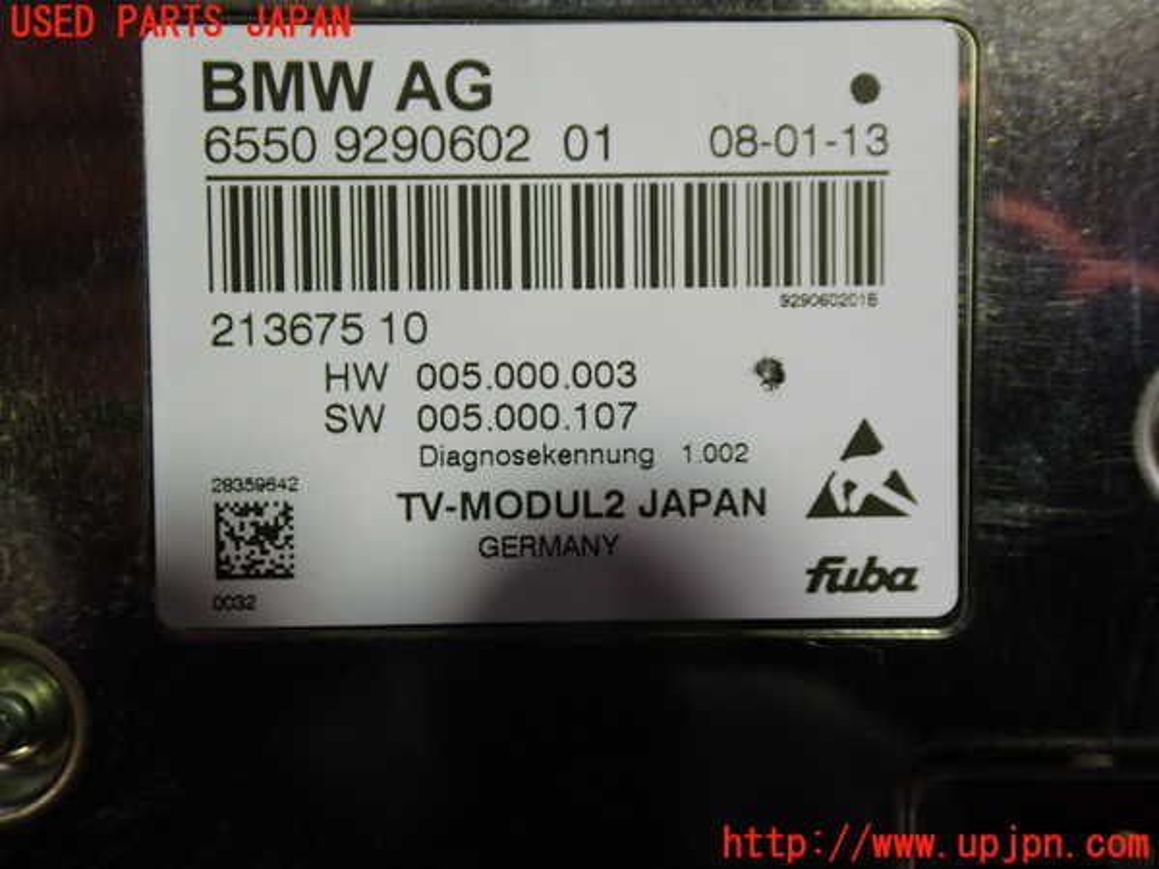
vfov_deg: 39.7
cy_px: 434
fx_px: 1205
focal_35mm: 36
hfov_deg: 51.4
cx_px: 580
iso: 160
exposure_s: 1/80
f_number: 2.5
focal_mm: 6.37
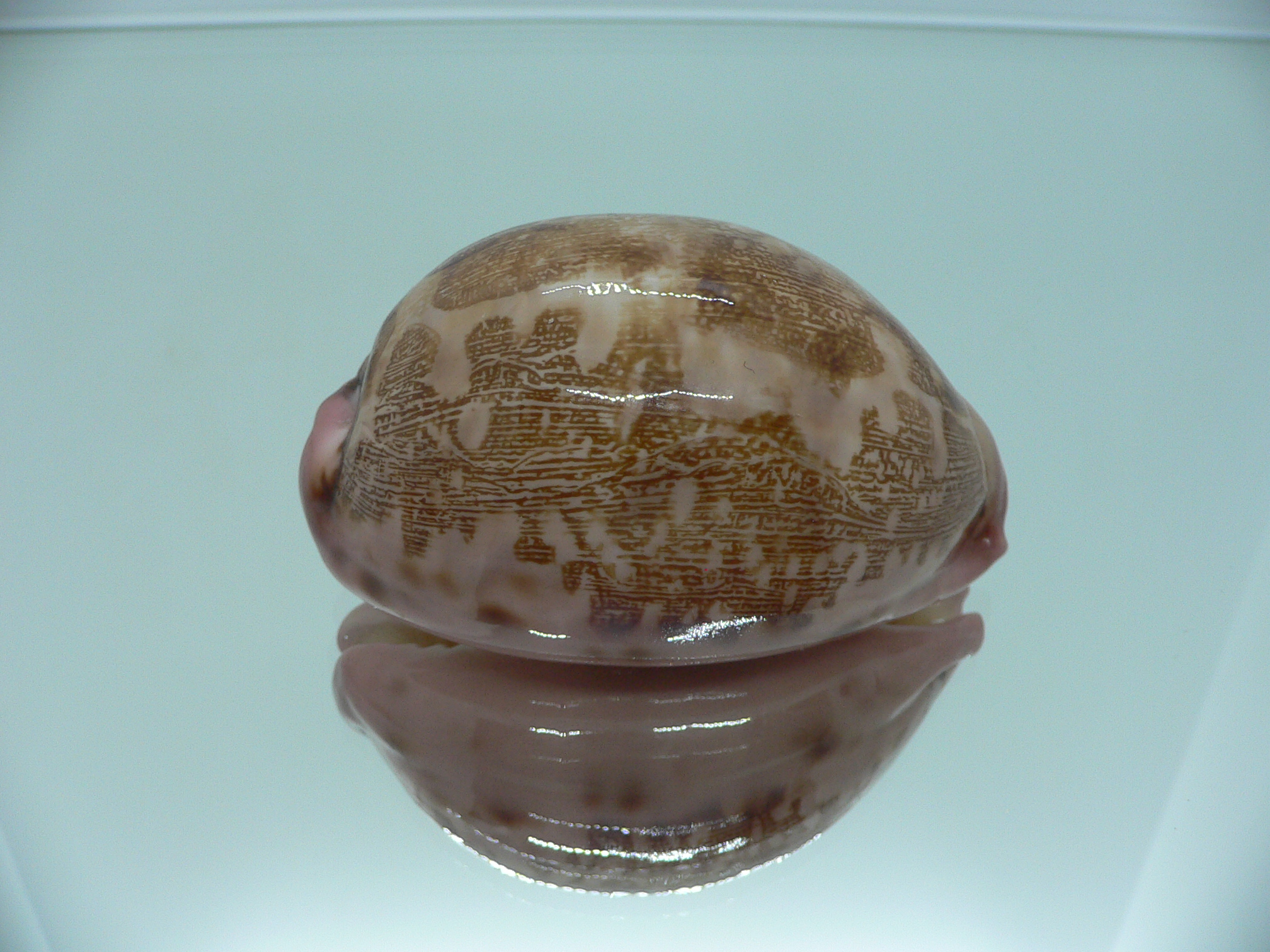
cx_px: 635
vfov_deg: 40.7
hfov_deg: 52.6
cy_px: 476
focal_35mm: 35
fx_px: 1284
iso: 100
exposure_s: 1/60
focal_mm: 4.6
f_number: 2.8
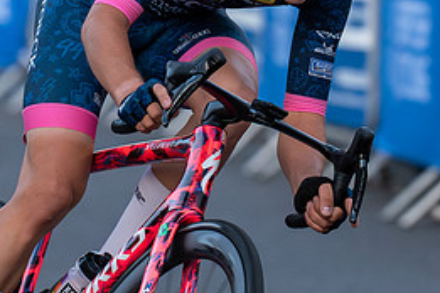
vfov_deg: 2.0
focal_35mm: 687
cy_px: 206
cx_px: 351
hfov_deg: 3.0
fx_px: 8396
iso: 1000
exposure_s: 1/640
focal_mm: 148
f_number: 3.2
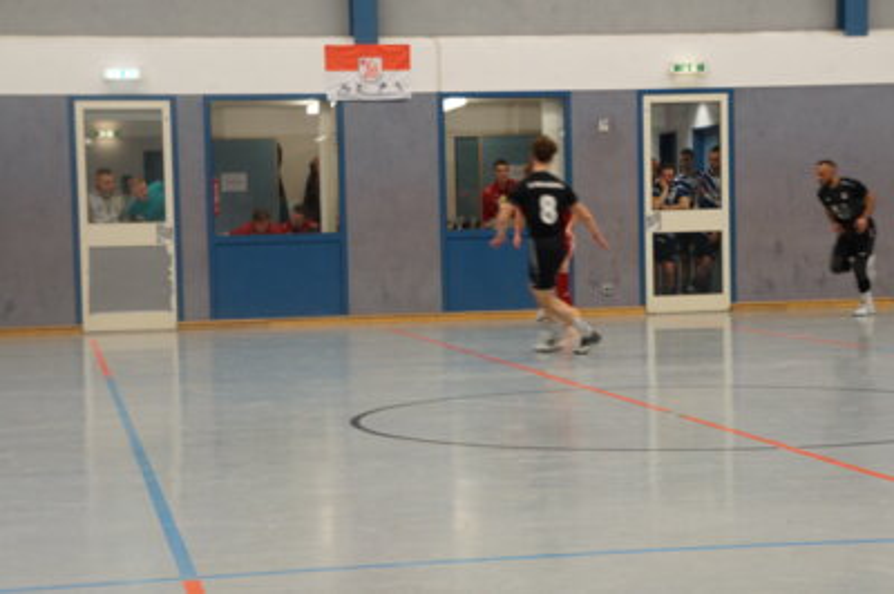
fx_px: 2047
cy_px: 297
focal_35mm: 82
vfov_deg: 16.5
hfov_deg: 24.6
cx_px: 447
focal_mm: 55
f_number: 5.6
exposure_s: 1/100
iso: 1250
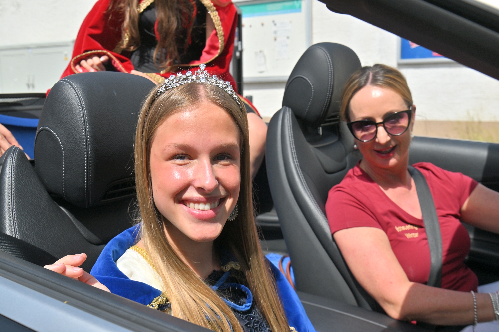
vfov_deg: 31.9
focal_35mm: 42
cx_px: 250
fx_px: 582
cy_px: 166
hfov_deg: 46.4
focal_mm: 42
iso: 320
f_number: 13
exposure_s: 1/1000
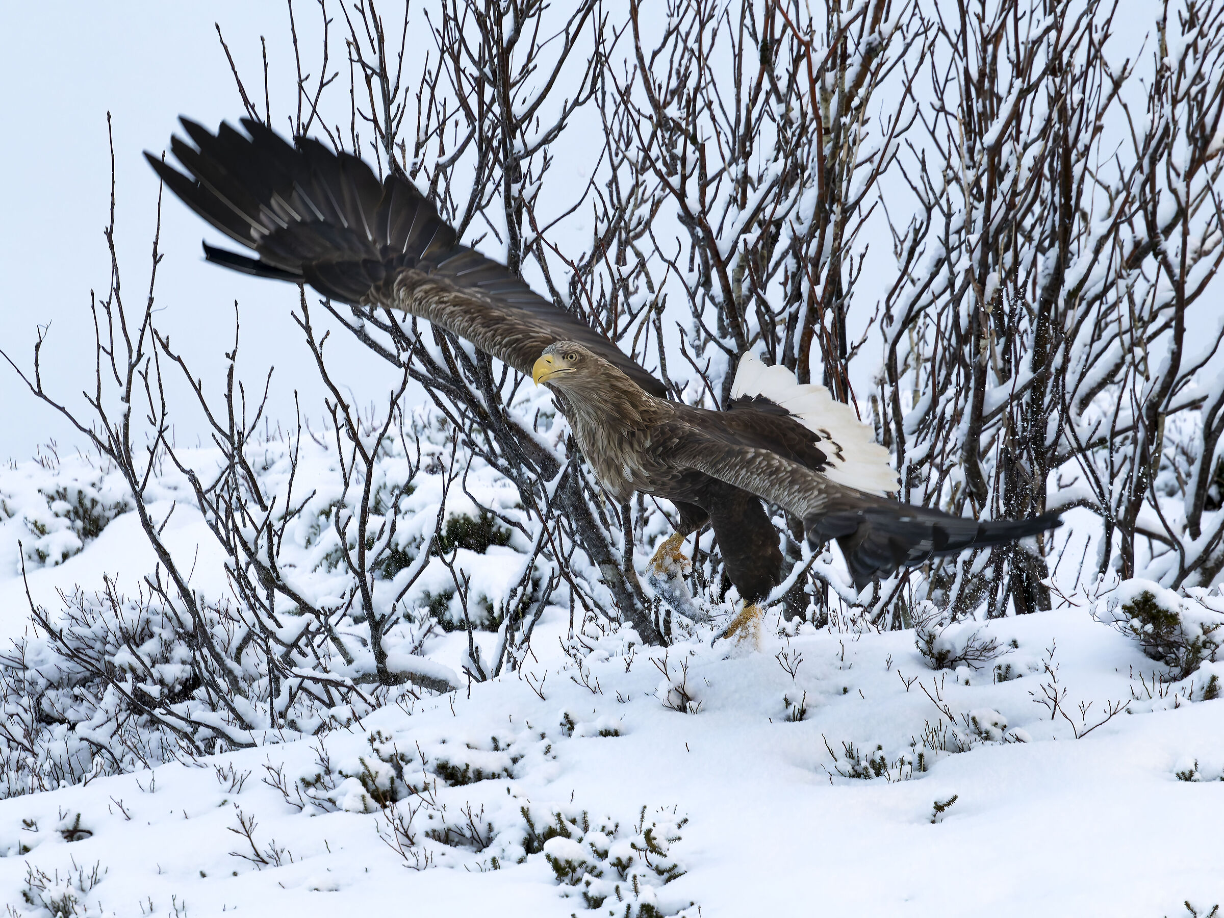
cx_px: 612
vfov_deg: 1.9
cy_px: 459
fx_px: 28323
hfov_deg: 2.5
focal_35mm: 801
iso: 5000
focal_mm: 400
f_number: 7.1
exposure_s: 1/1600
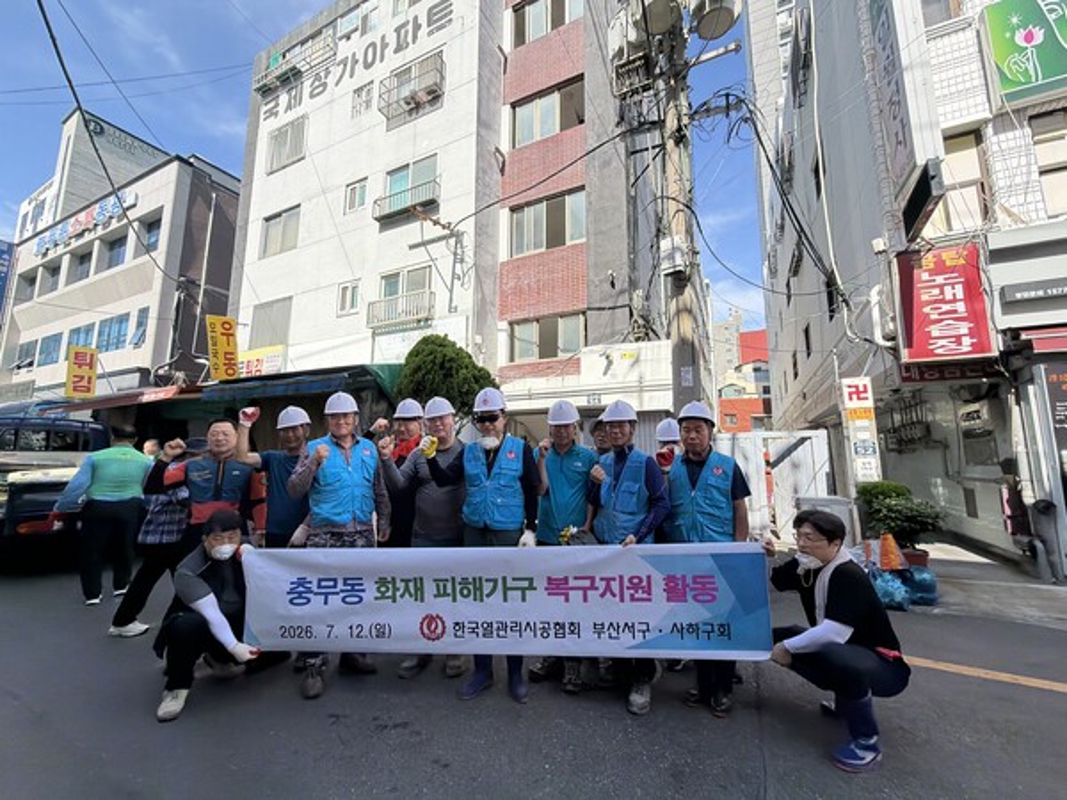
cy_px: 400
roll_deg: -0.1
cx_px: 534
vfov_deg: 85.7
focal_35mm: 14
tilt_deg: +7.8
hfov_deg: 102.1
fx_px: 432
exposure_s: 1/1613
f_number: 2.2
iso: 125
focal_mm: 2.22
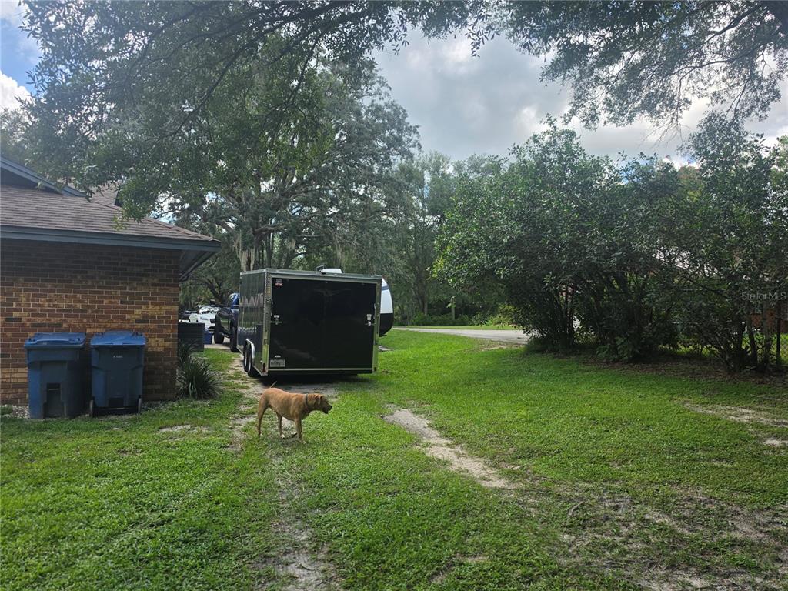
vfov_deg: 58.9
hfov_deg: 73.9
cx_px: 394
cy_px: 296
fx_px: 524
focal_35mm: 23
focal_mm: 6.5
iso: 64
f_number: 1.4
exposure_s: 1/2897
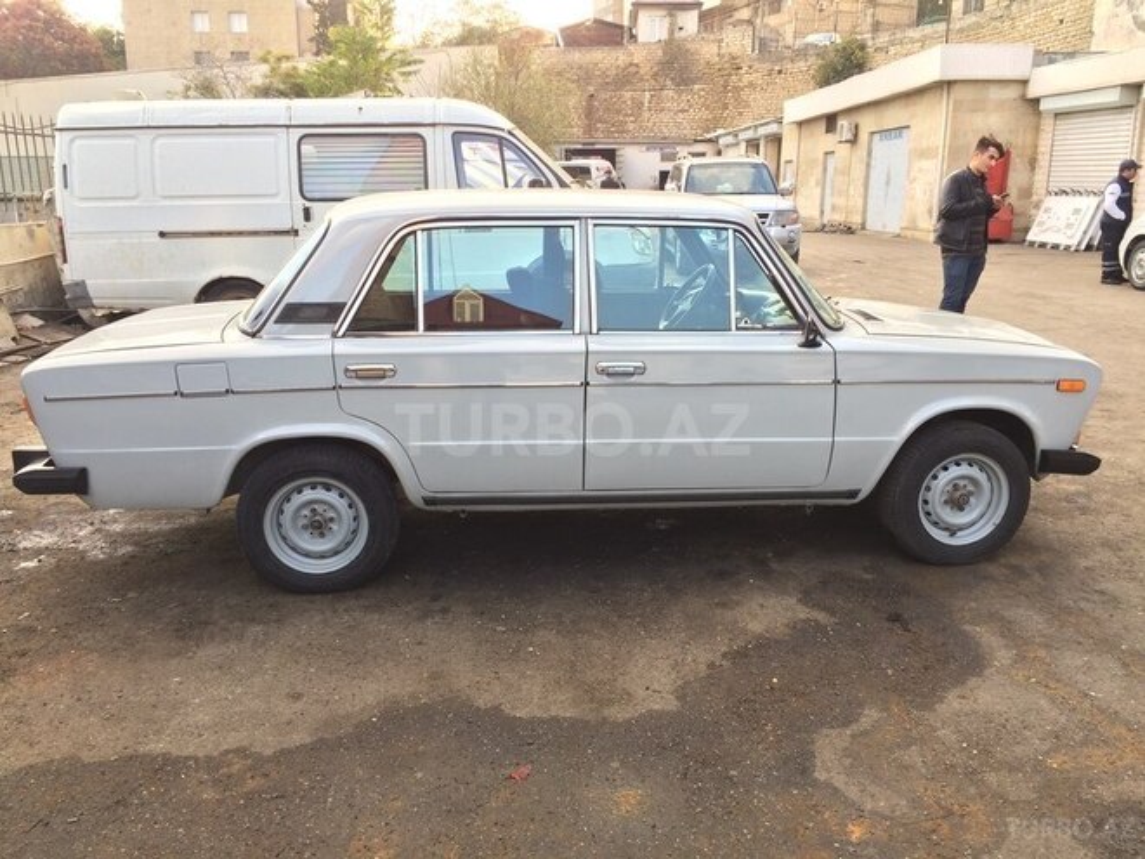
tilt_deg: -13.2
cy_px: 430
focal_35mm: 29
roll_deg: -0.7
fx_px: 959
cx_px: 572
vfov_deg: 48.2
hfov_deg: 61.7
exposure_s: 1/101
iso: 32
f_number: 2.2
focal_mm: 4.15
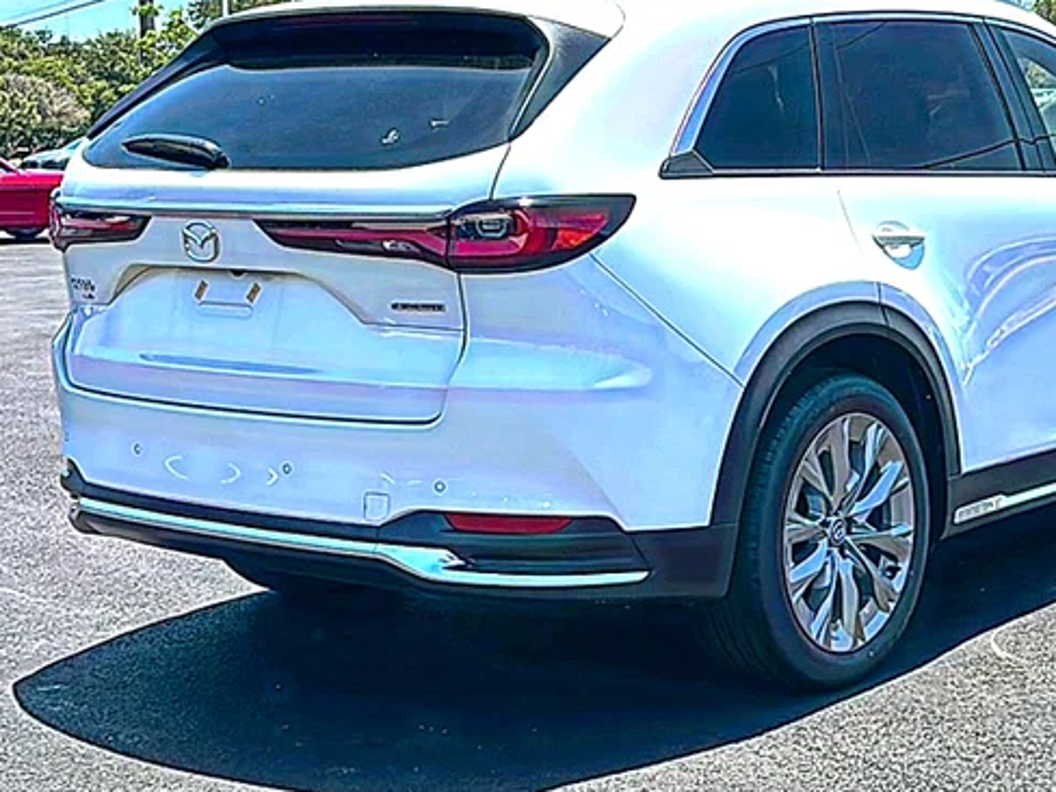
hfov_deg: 33.9
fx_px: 1708
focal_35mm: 56
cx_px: 729
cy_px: 278
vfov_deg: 26.0
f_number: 1.78
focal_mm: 6.86
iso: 80
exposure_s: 1/3745
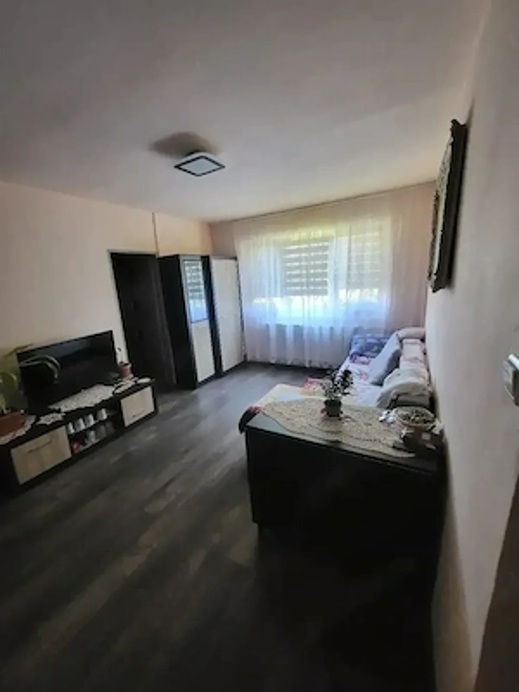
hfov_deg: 89.9
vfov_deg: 106.2
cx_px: 260
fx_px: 260
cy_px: 346
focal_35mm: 13
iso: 500
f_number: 2.2
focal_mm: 1.74
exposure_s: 1/33.4
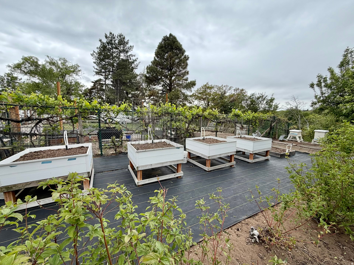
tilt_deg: -7.1
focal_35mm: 14
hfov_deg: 102.1
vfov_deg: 85.7
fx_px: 143
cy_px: 132
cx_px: 177
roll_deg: -0.4
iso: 25
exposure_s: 1/770
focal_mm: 2.22
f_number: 2.2
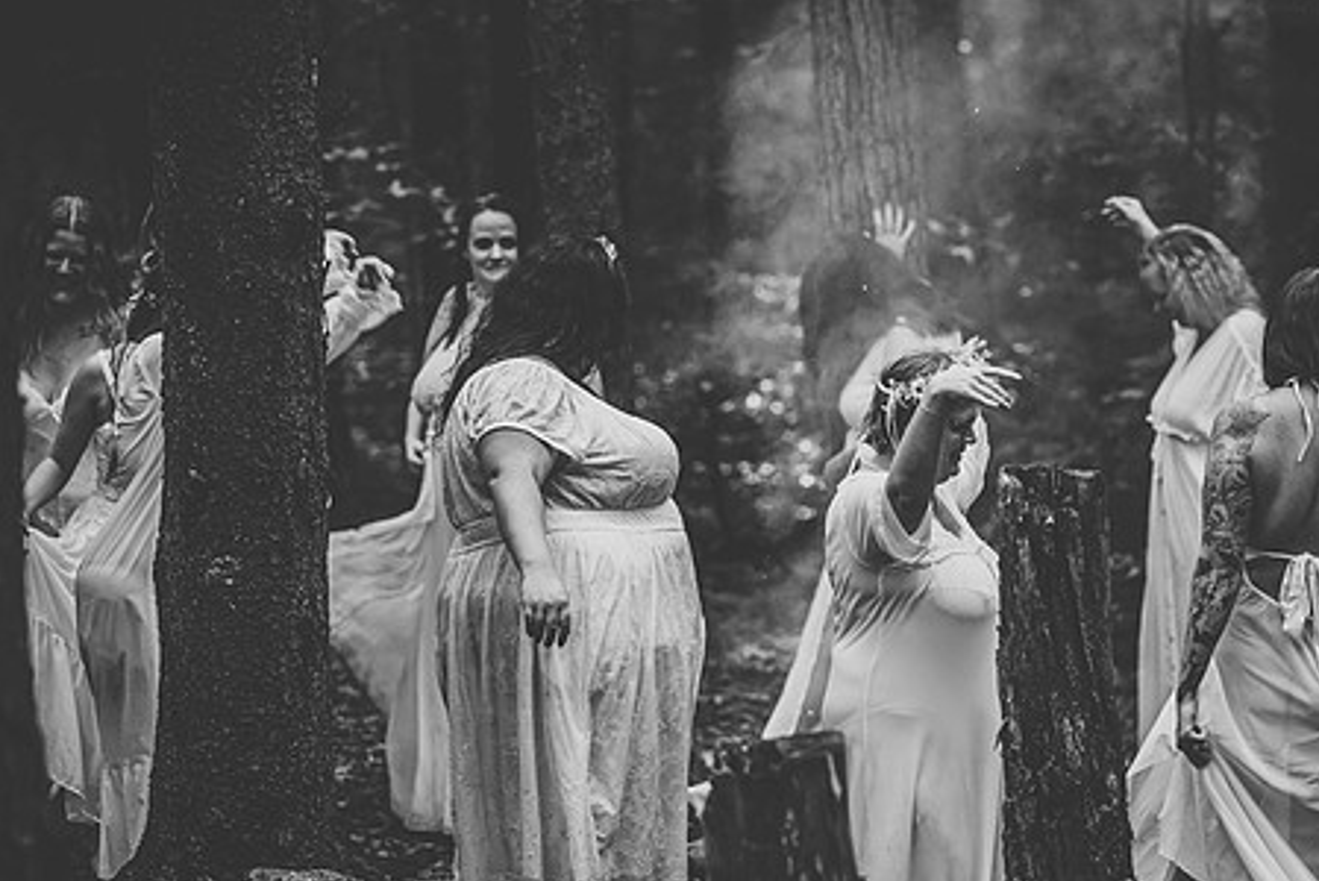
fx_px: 5682
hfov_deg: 13.2
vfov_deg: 8.9
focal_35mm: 155
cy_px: 536
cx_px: 805
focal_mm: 120
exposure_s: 1/160
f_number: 2.8
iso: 1000
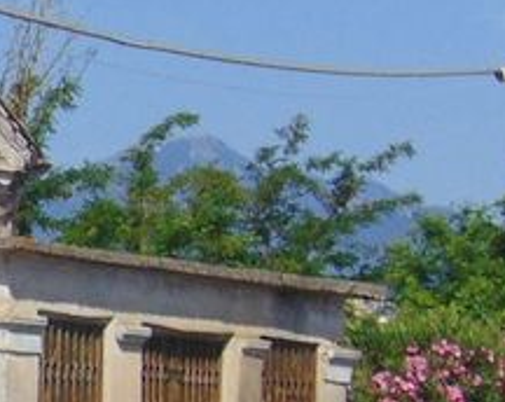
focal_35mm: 326
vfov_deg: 4.7
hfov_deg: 5.8
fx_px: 4864
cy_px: 353
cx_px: -470
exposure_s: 1/320
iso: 80
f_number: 9.3
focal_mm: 10.8
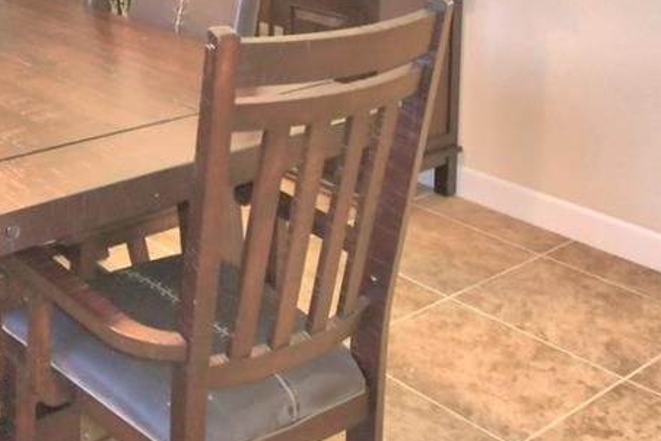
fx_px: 973
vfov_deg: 22.7
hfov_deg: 34.6
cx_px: 20
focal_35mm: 53
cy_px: -139
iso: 200
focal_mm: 10
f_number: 4.5
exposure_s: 1/30
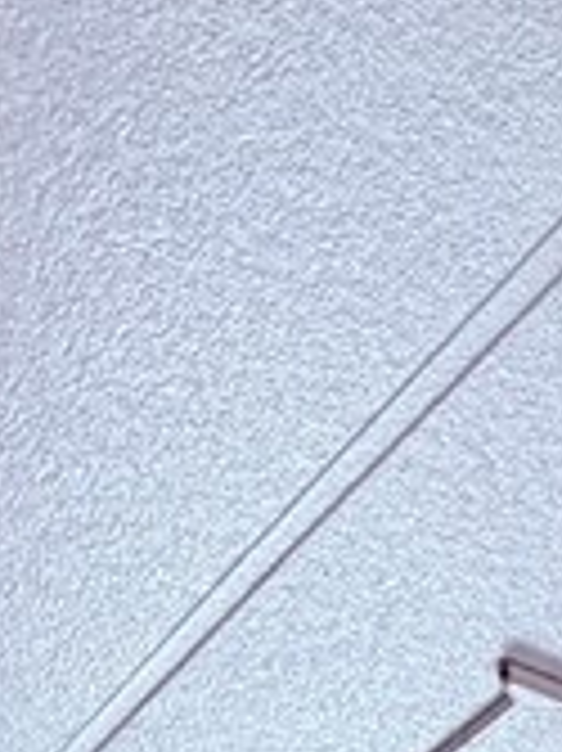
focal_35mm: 86
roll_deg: -1.0
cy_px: 1842
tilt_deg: -5.4
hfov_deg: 15.6
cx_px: 877
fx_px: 1864
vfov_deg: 14.3
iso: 200
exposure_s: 1/121
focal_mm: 2.22
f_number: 2.2
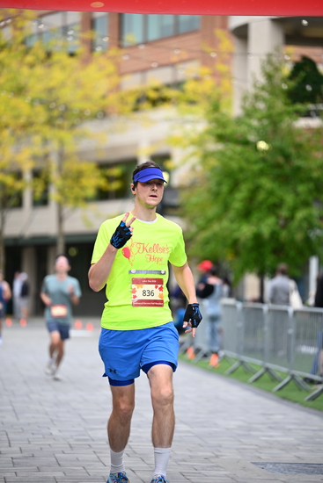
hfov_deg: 9.8
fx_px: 1883
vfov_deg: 14.6
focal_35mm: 140
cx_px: 162
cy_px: 242
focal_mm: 140
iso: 640
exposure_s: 1/2000
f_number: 2.8
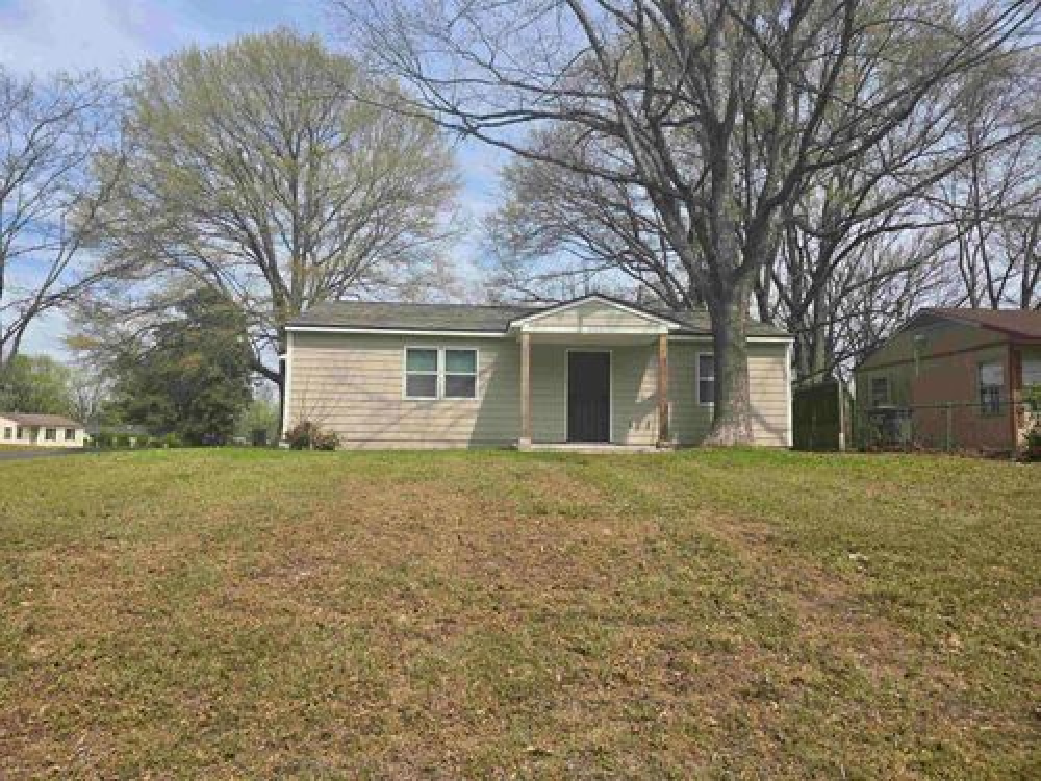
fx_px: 692
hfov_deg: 73.9
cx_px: 520
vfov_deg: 58.9
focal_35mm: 23
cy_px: 390
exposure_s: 1/758
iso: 12
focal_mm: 6.3
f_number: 1.7
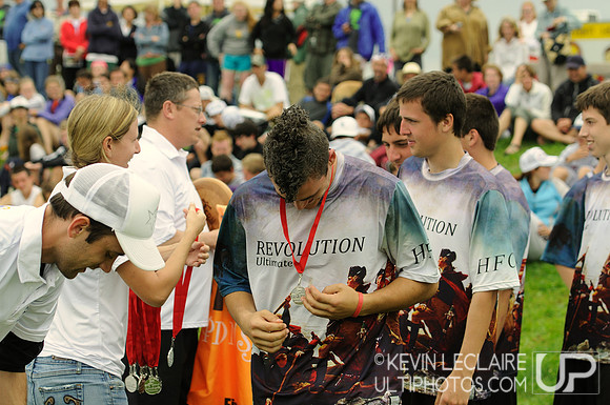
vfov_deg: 13.0
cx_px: 305
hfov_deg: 19.5
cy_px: 202
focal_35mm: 105
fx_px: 1777
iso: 250
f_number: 4
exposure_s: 1/1000
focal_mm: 70
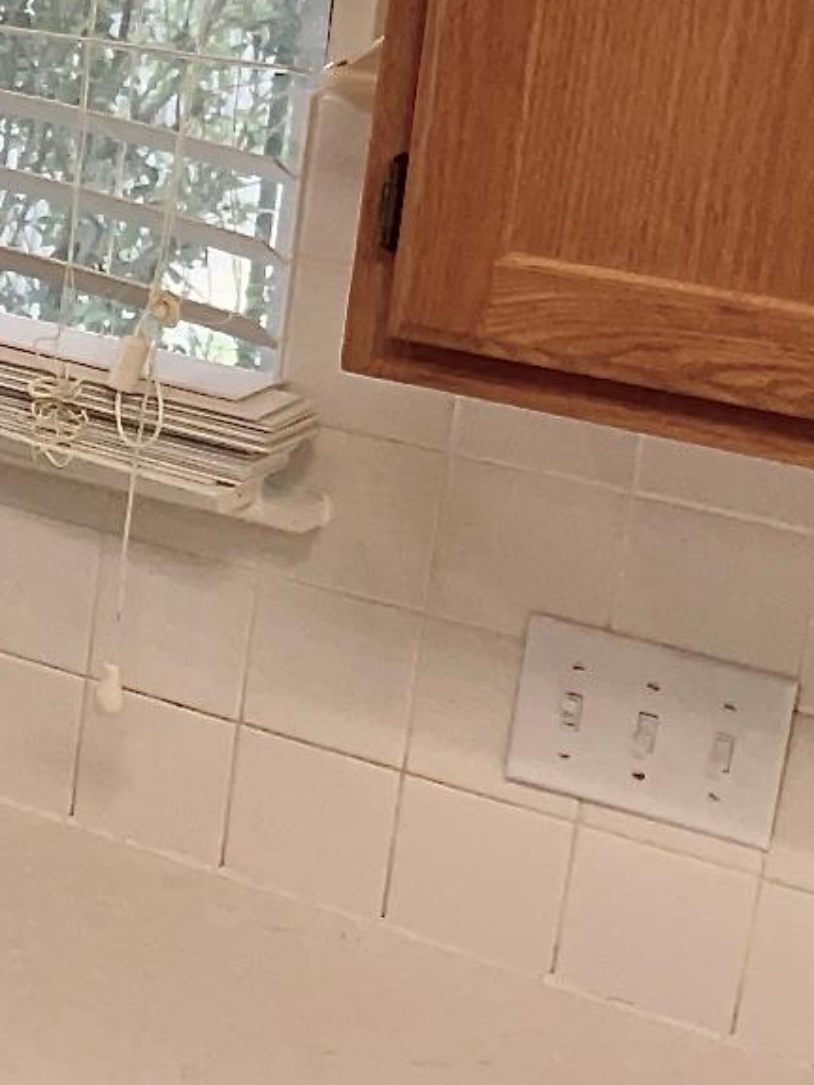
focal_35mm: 90
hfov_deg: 14.1
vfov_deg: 21.6
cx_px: -746
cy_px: 275
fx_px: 2822
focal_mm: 3
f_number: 1.8
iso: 40
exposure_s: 1/120
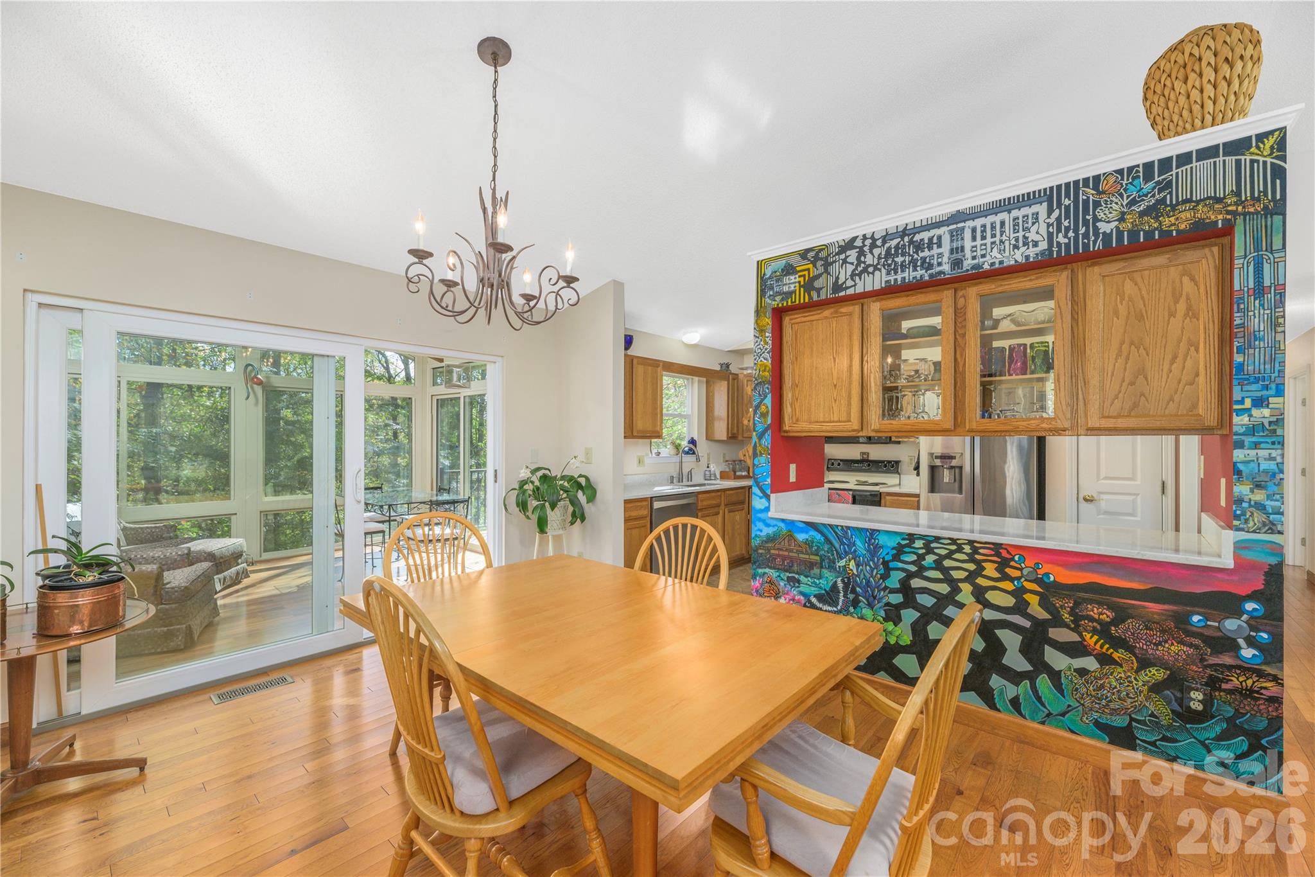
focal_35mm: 14
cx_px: 658
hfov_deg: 104.3
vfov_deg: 81.2
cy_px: 438
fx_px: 511
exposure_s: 1/200
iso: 320
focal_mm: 14
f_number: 8
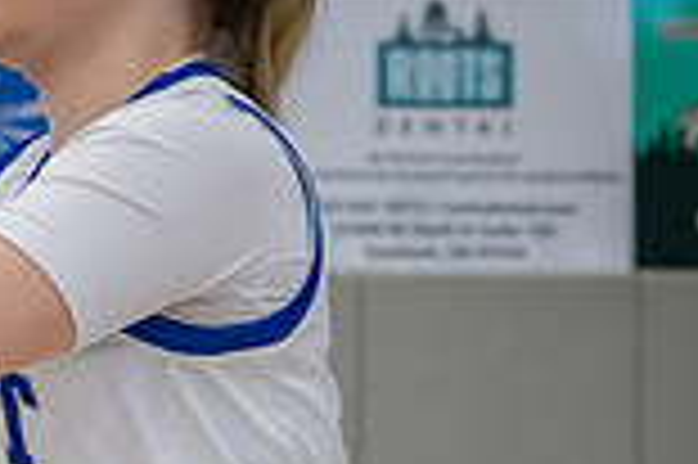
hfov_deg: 6.2
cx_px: -643
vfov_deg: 4.3
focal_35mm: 322
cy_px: 430
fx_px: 6237
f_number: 5.6
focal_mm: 70
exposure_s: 1/400
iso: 2800
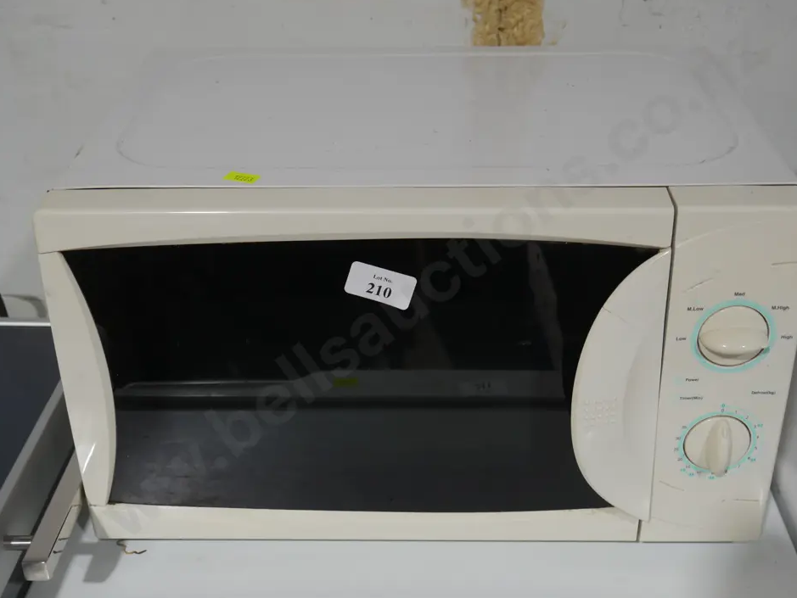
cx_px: 411
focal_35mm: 48
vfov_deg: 30.3
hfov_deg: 39.6
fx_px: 1106
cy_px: 302
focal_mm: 22
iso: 500
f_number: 4.7
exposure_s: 1/60
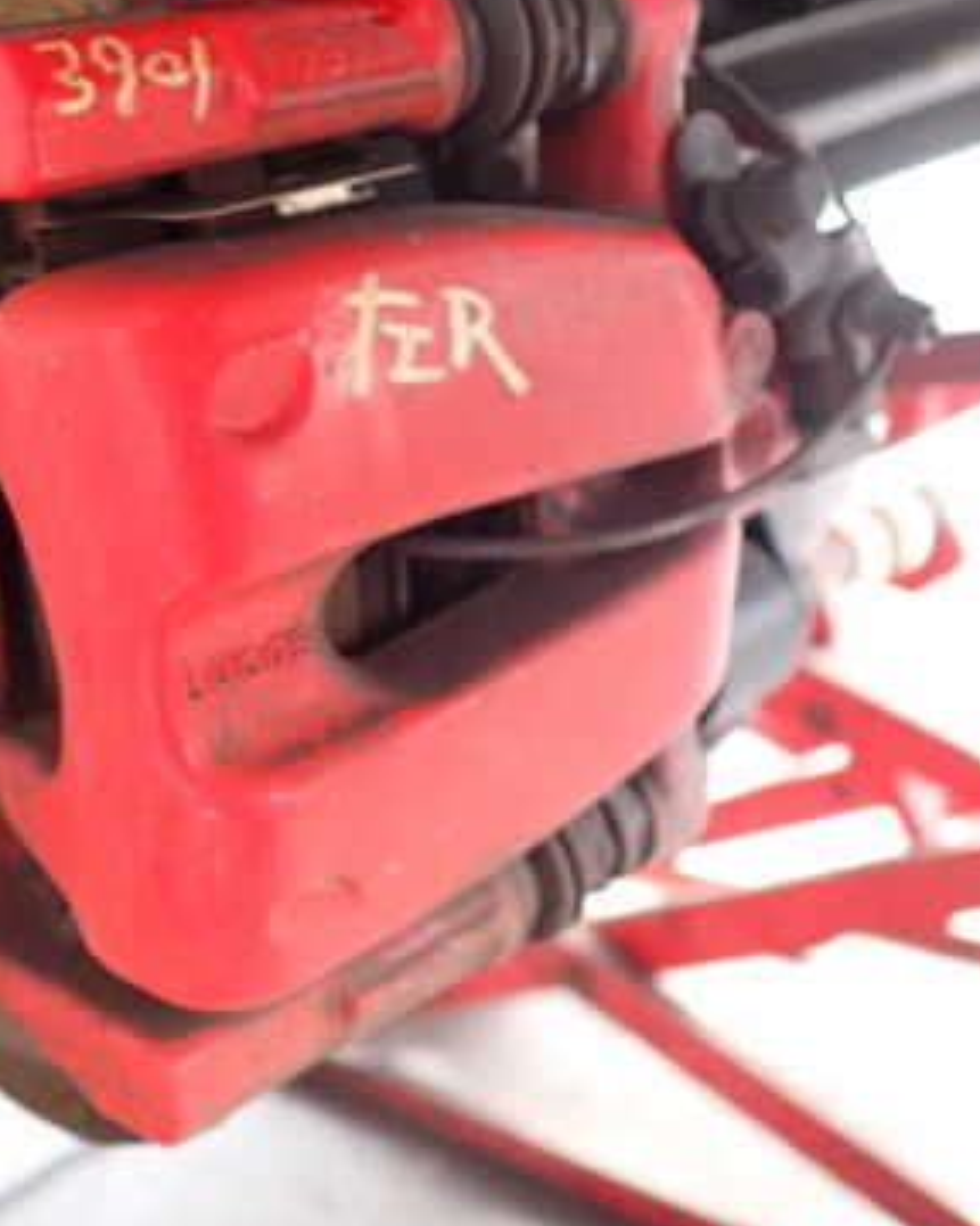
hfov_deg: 30.8
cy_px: 550
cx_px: 420
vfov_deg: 38.0
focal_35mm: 49
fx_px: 1777
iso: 250
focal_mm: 5.4
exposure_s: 1/30
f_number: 2.3
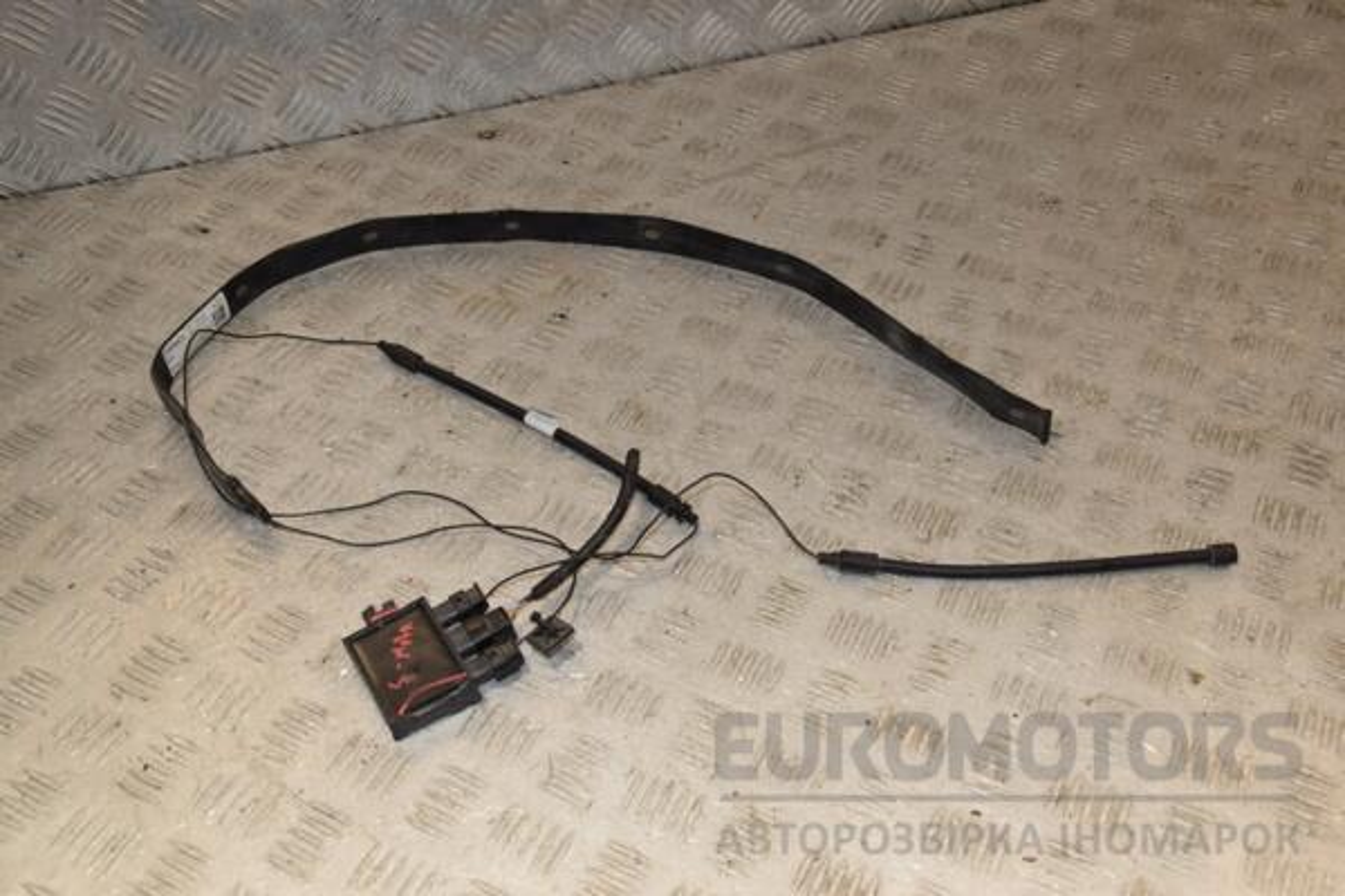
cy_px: 448
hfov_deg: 49.6
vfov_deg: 34.2
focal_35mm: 39
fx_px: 1457
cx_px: 672
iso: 800
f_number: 8
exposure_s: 1/200
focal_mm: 26
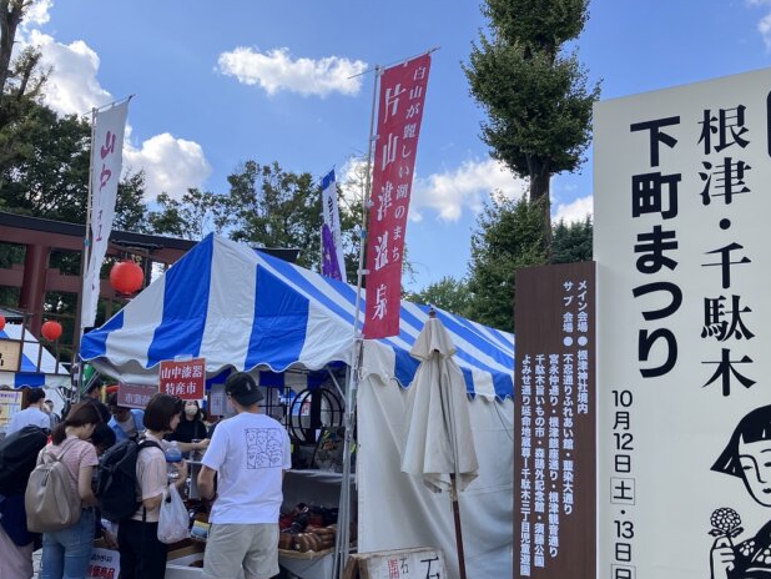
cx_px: 389
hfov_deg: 53.9
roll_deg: -1.8
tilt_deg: +7.6
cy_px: 345
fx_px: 758
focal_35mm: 34
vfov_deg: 41.6
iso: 32
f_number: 1.8
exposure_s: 1/615
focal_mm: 3.99
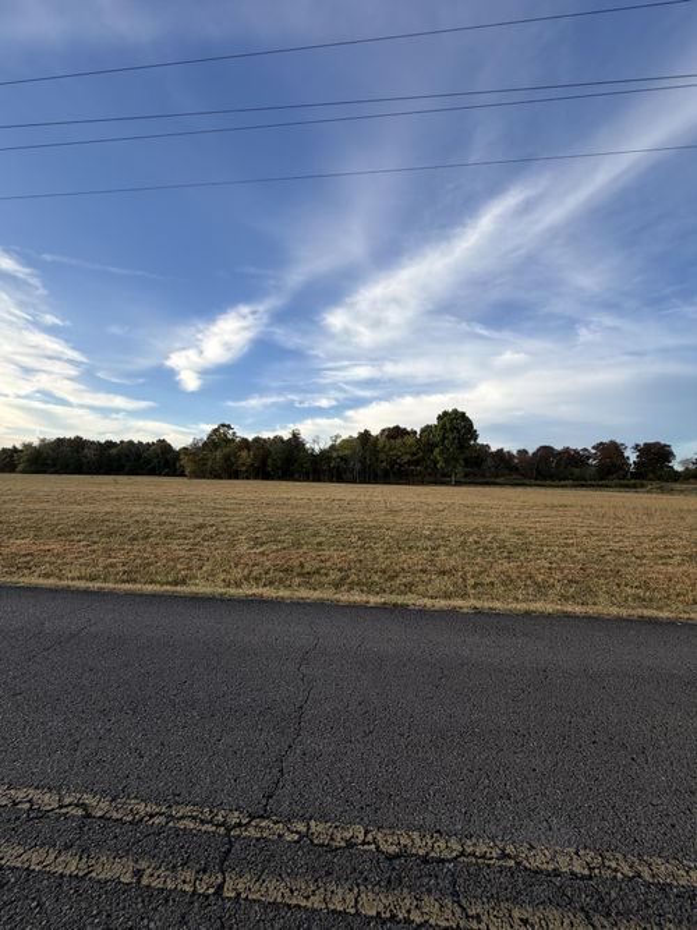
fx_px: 376
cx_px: 348
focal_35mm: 14
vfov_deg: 102.1
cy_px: 465
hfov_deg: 85.7
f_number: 2.2
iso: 40
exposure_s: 1/631
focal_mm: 2.22
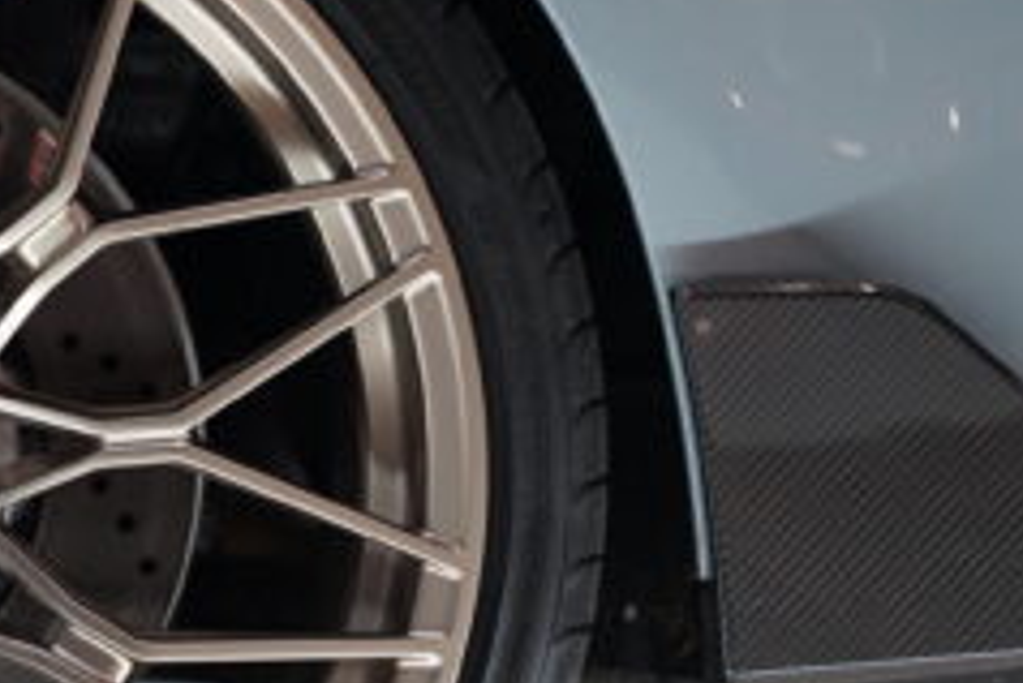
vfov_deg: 6.1
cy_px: 417
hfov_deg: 9.0
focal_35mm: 226
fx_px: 6426
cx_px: -245
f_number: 2.8
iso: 640
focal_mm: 70
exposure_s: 1/80
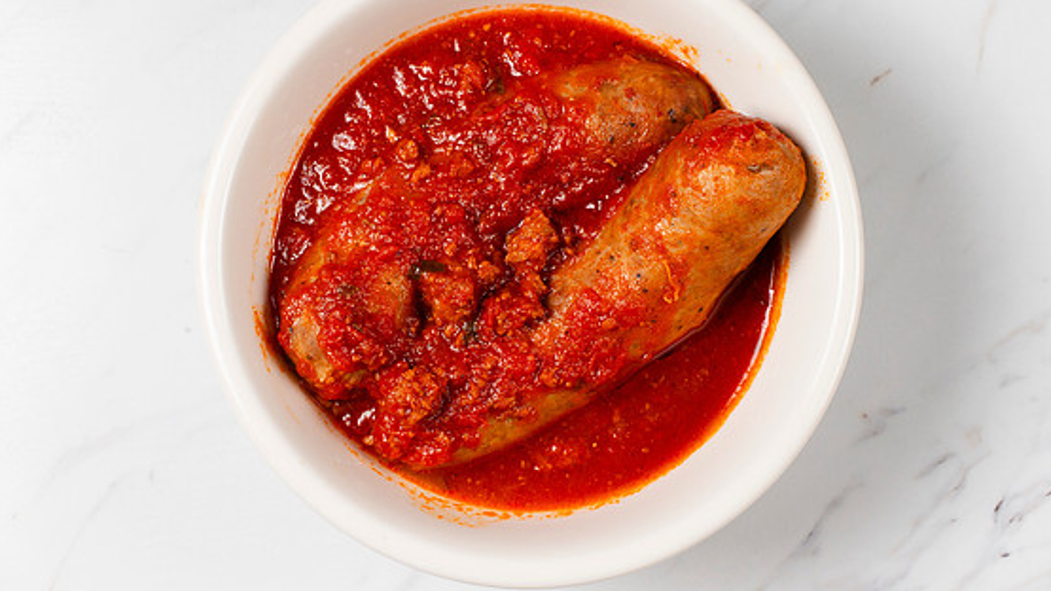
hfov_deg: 27.9
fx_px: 2118
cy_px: 254
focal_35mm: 76
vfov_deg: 15.9
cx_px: 528
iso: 200
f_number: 13
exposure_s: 1/200
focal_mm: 50
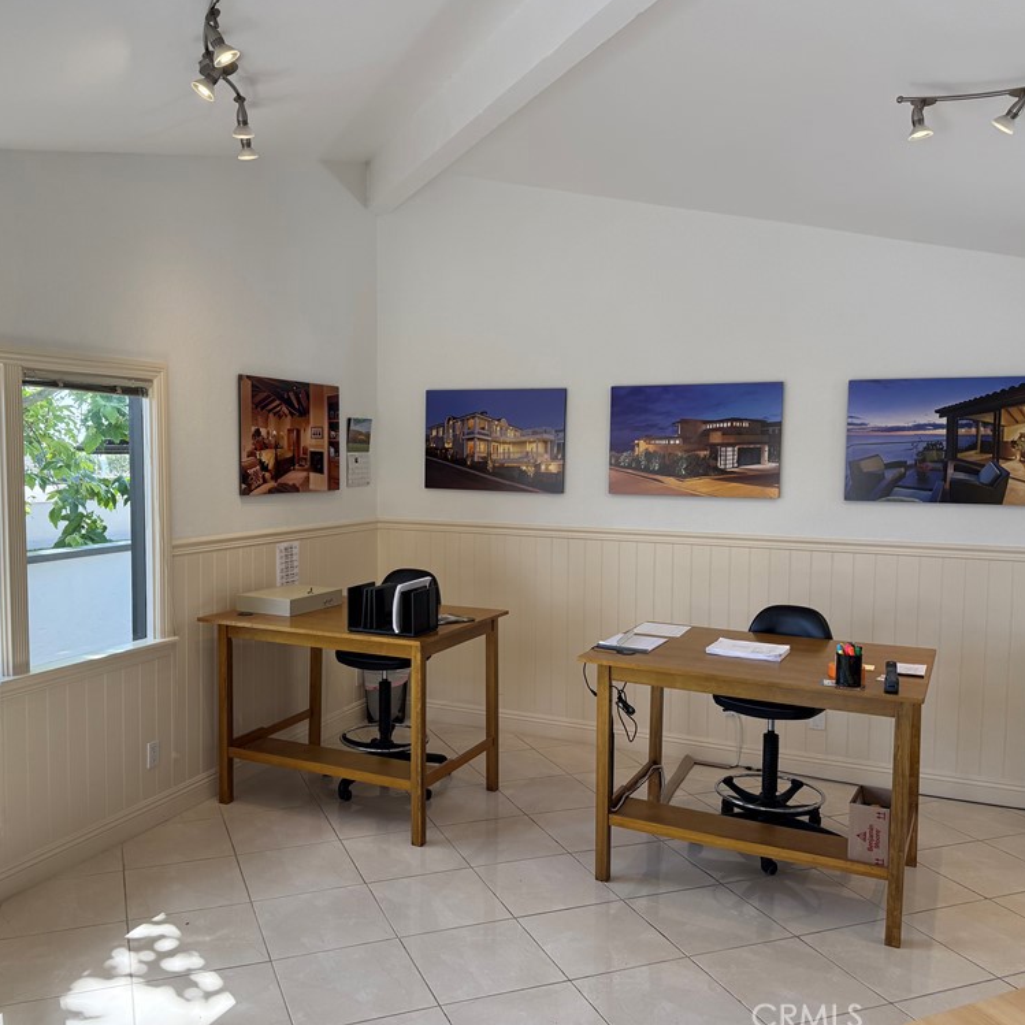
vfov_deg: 55.6
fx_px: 972
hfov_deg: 55.5
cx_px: 452
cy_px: 510
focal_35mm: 29
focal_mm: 6.76
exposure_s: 1/315
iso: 100
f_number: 1.78
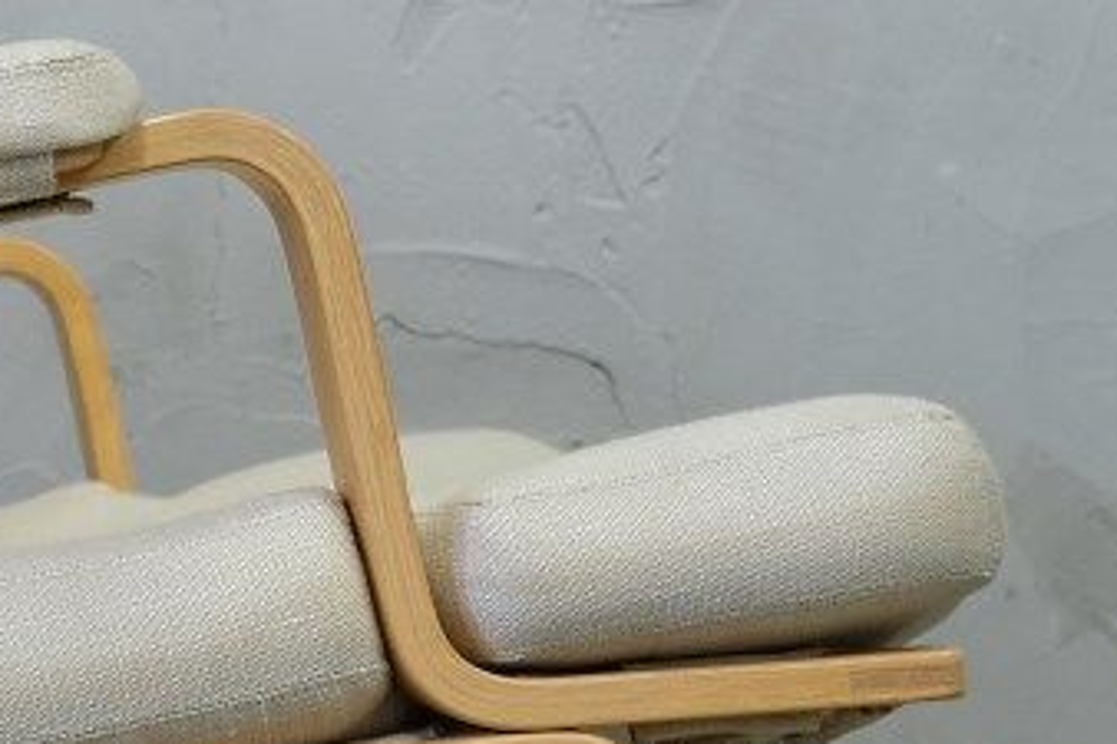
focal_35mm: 113
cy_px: 450
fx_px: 3504
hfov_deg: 17.3
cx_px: -221
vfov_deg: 12.1
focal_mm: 20.2
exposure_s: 1/28
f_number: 4
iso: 640
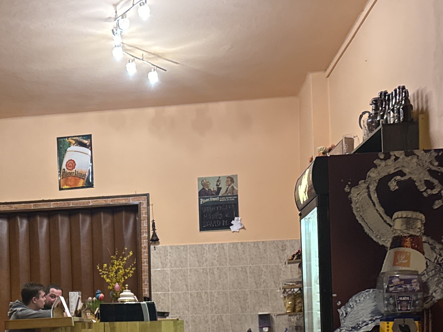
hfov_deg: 29.7
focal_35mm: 62
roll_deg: +1.3
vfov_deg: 22.9
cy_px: 312
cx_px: 33
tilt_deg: +1.1
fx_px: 794
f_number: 1.78
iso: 640
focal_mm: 6.86
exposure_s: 1/50
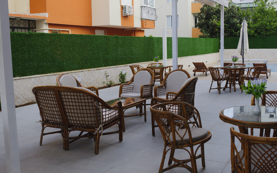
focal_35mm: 38
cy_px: 77
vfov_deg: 33.6
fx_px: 287
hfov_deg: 51.2
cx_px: 166
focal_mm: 20
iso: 320
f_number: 3.5
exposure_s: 1/320
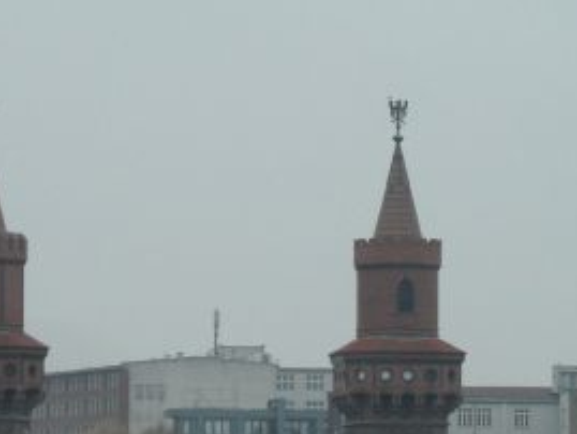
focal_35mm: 285
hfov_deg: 6.9
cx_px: 197
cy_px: 477
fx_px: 4753
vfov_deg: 5.2
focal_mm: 20
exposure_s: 1/180
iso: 80
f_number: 4.4
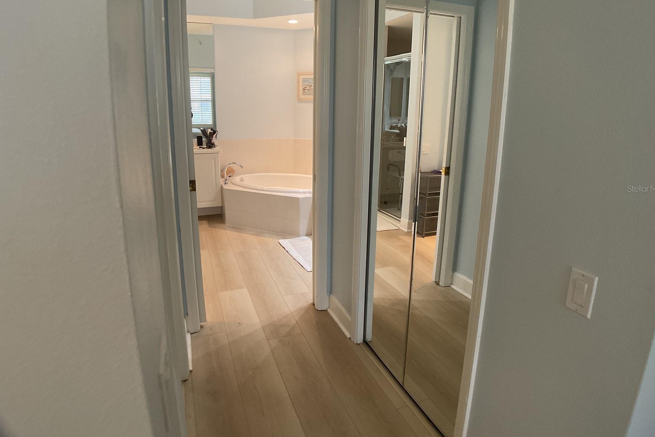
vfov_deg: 42.2
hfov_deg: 60.3
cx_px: 330
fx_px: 564
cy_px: 188
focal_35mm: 31
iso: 100
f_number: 1.8
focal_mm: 3
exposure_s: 1/60
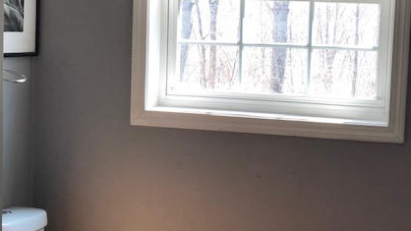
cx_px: 192
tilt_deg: -6.7
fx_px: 1035
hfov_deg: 22.5
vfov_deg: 12.7
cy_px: 154
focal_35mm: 95
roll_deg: -1.3
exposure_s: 1/30
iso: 20
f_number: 2.8
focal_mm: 6.6
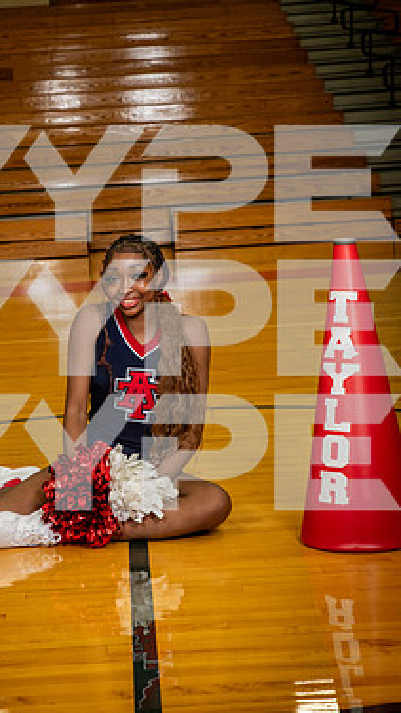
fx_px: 1663
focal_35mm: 88
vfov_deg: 24.2
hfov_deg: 13.7
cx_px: 124
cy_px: 319
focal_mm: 70
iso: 800
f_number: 7.1
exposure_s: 1/160
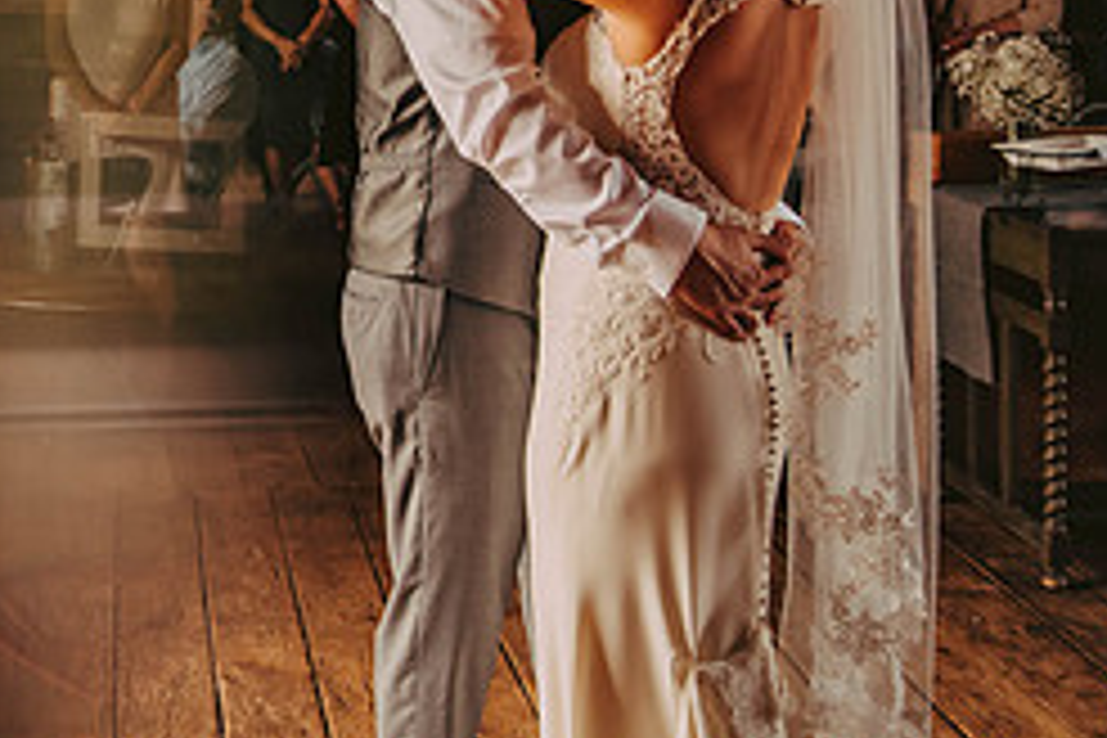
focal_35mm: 66
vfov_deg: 19.7
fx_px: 2029
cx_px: 58
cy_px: -88
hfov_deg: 29.0
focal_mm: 28
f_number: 2.8
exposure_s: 1/200
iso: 800
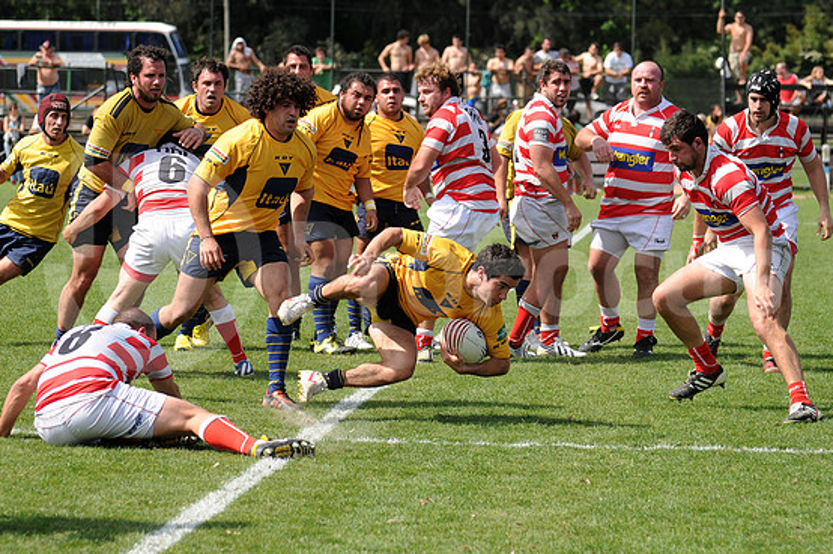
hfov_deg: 13.1
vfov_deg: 8.7
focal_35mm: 157
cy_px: 266
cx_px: 409
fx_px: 3628
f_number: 4.5
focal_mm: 100
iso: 250
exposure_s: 1/1000
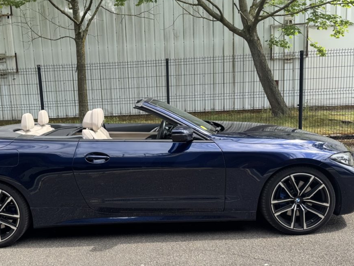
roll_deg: +3.5
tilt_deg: -7.5
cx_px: 130
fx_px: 338
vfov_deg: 42.9
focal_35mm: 33
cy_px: 119
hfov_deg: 54.6
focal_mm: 6.76
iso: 80
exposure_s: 1/1193
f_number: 1.78
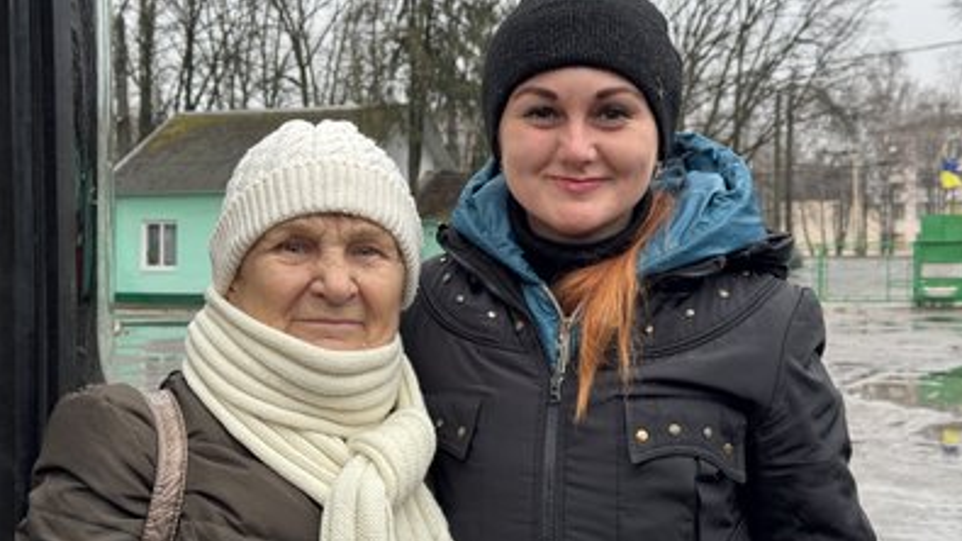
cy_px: 263
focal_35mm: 53
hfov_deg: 39.2
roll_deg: +0.2
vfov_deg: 22.6
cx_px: 480
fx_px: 1352
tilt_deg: +0.0
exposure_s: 1/142
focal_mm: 6.76
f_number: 1.78
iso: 50
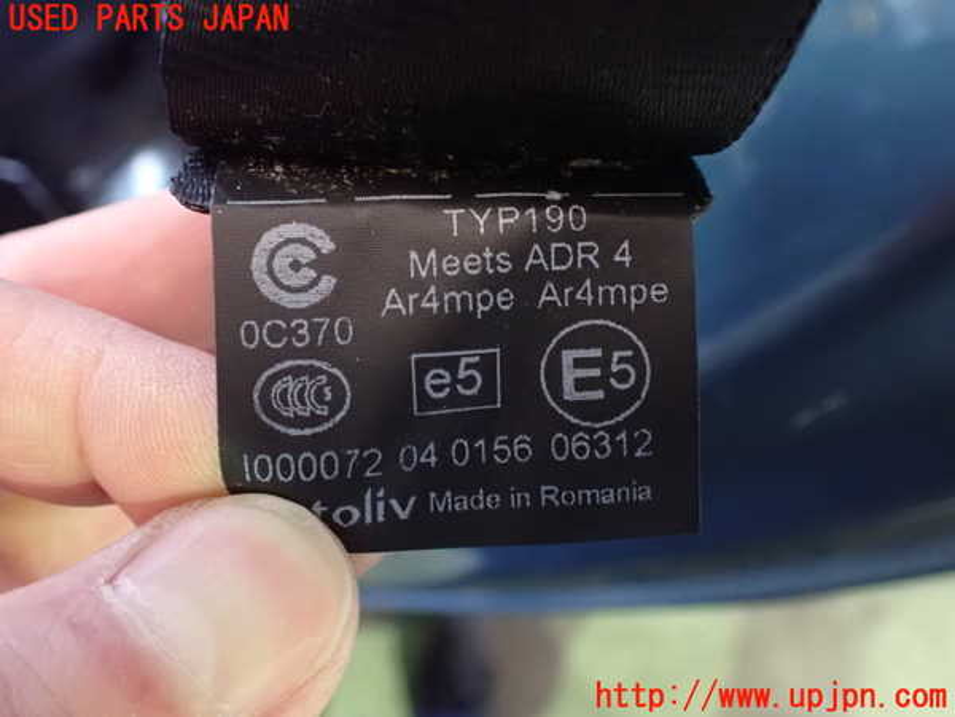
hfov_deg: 60.0
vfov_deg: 46.8
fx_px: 828
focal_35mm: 30
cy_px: 358
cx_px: 478
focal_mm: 5.4
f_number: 2.3
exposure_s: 1/30
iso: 1600
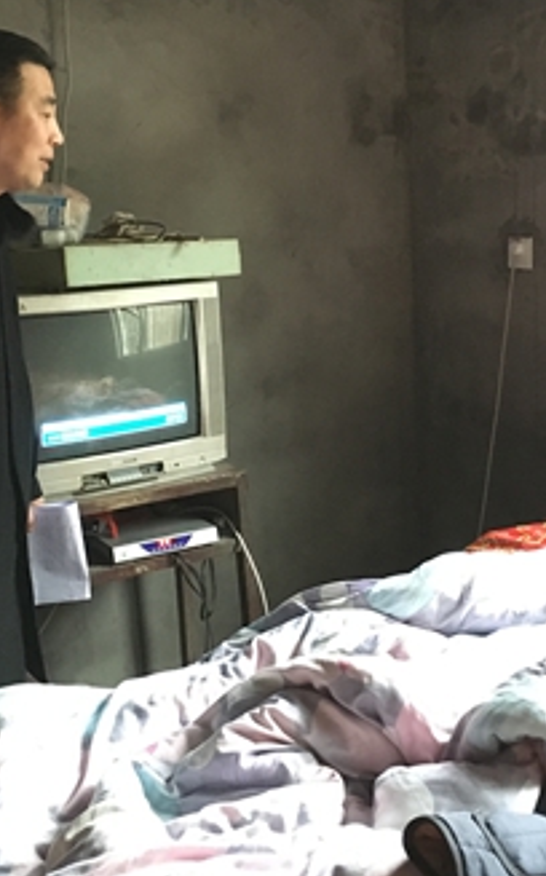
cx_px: 353
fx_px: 1120
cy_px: 425
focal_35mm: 47
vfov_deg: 42.7
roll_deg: +1.9
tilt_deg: -10.5
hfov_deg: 27.3
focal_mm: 4.15
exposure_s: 1/17
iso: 800
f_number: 2.2
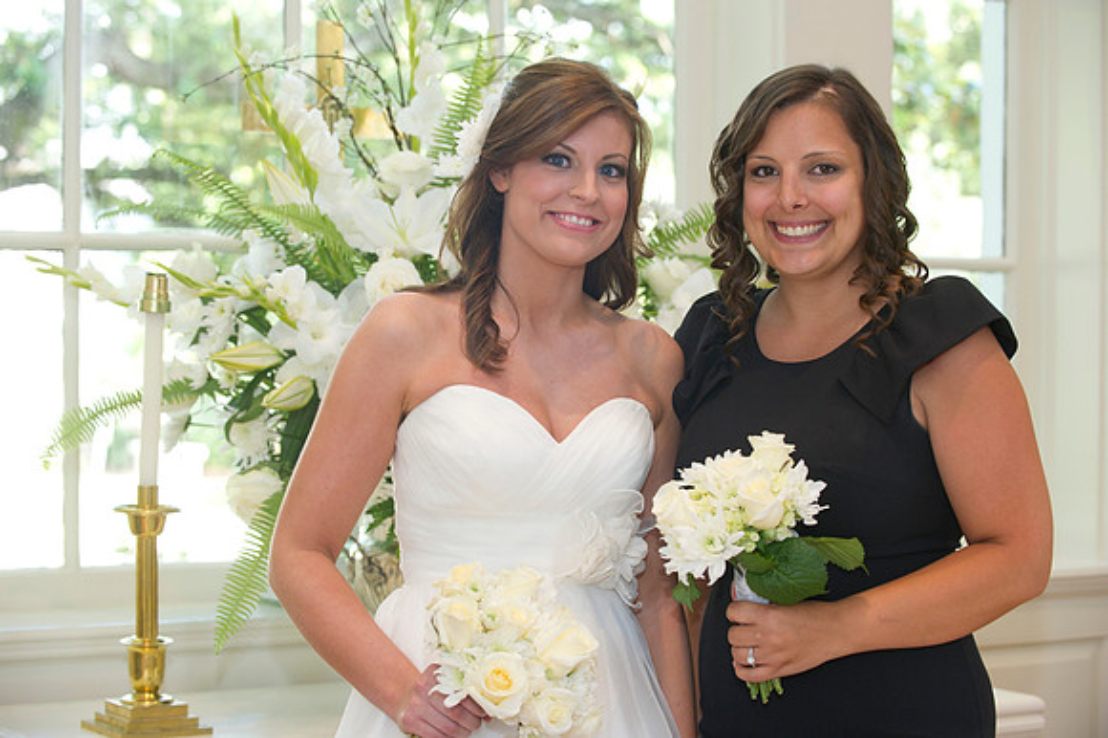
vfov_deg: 16.6
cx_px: 554
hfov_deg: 24.8
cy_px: 369
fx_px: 2522
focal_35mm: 82
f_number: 4
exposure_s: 1/100
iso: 800
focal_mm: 82
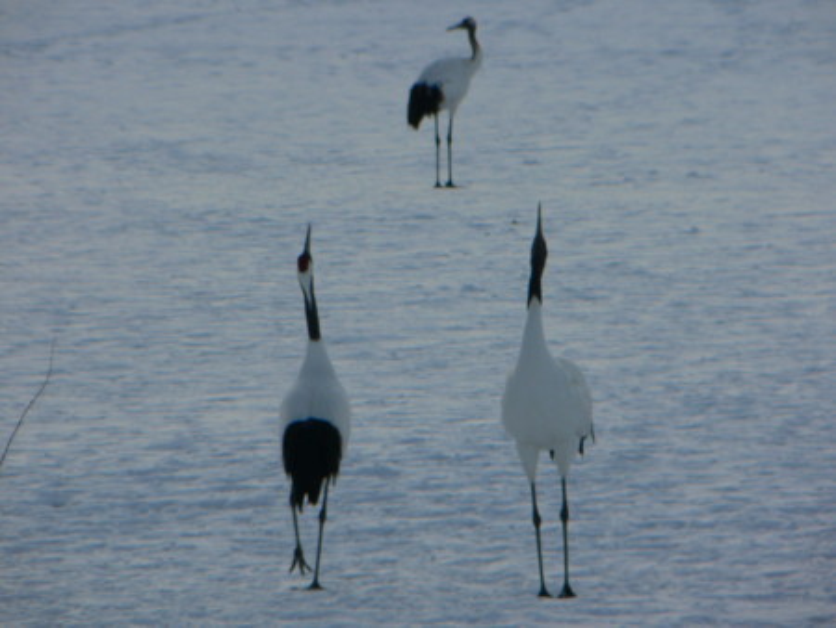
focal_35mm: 420
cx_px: 418
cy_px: 314
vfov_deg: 3.5
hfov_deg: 4.7
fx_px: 10149
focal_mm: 55.2
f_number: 4.6
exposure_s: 1/500
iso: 80
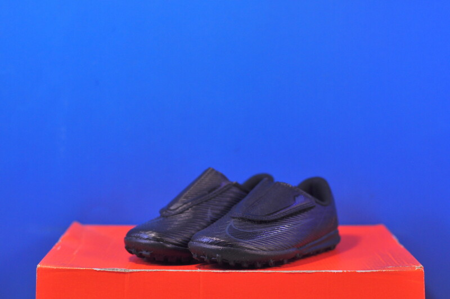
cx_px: 225
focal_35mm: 75
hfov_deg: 27.0
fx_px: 936
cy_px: 150
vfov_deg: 18.1
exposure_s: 1/320
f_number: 2.5
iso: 250
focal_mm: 50
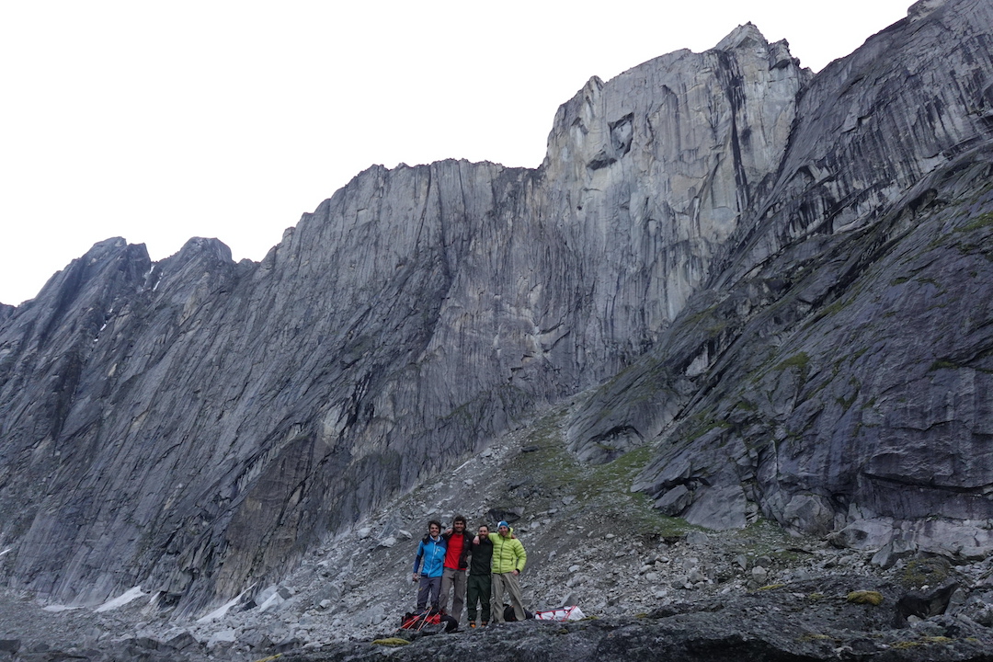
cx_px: 496
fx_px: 800
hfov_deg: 63.7
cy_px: 331
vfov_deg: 45.0
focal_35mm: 29
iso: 500
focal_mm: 10.85
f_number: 3.2
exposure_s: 1/125
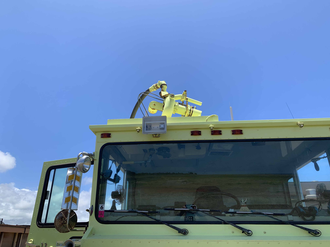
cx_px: 165
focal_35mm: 26
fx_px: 248
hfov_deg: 67.3
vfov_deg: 53.1
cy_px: 124
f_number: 1.8
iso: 25
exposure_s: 1/1779
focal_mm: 4.25
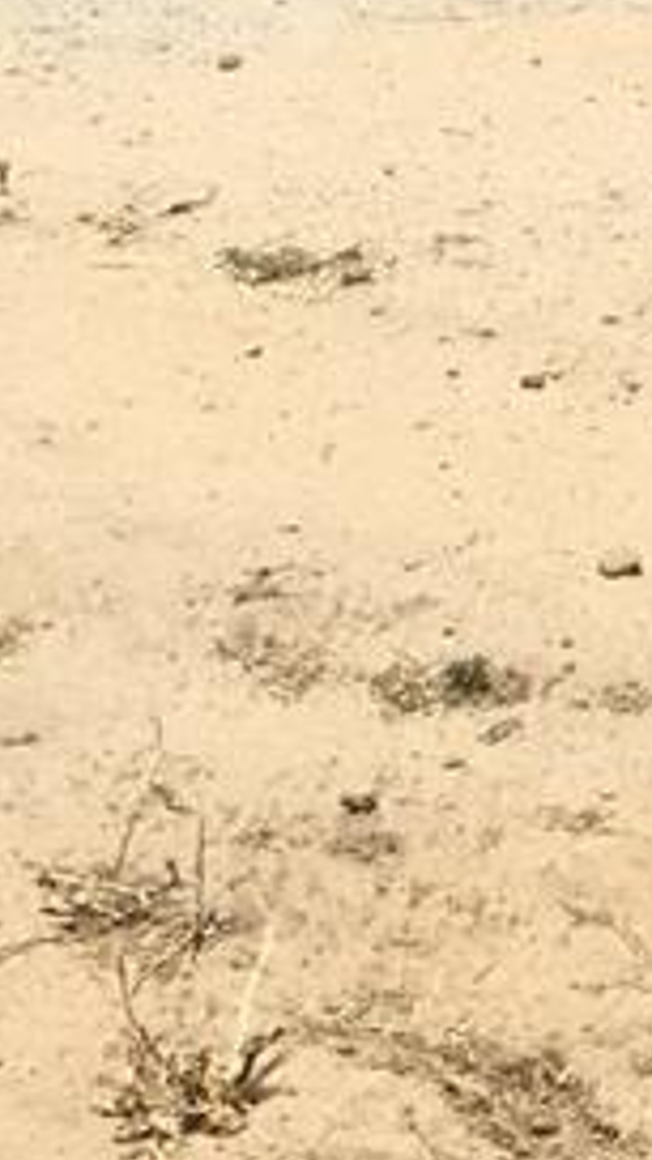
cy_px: -947
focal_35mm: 174
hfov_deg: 6.8
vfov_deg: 11.5
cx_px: 1215
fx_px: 5348
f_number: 2.2
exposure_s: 1/1508
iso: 25
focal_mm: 4.15
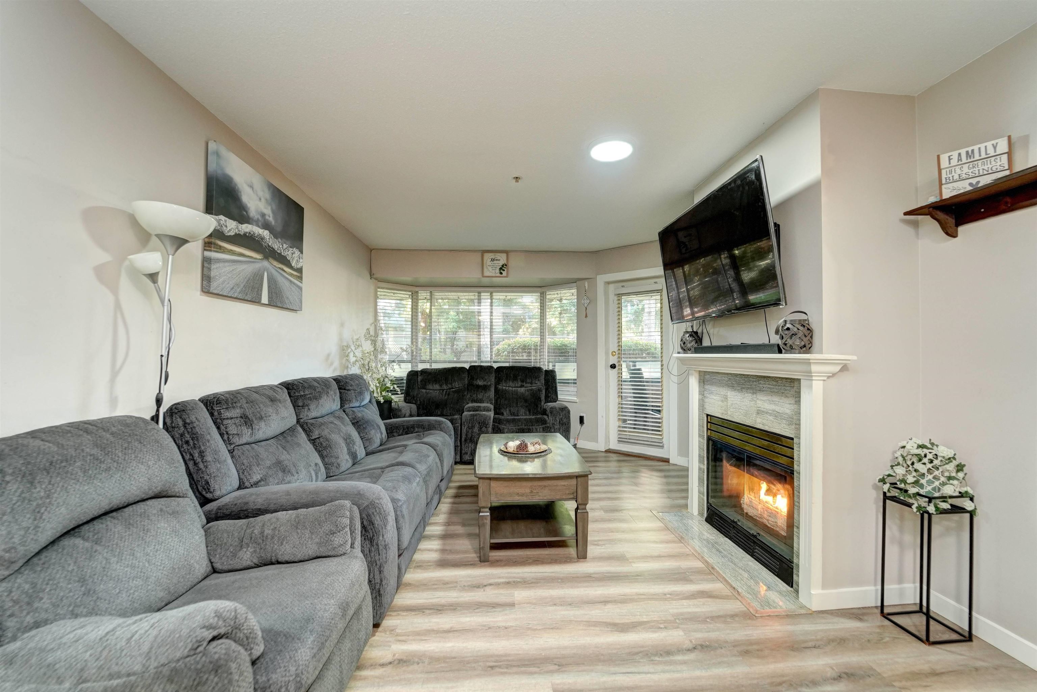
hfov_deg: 104.2
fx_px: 403
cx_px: 518
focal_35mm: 14
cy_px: 346
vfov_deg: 81.2
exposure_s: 1/30
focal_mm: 14
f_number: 4
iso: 1000
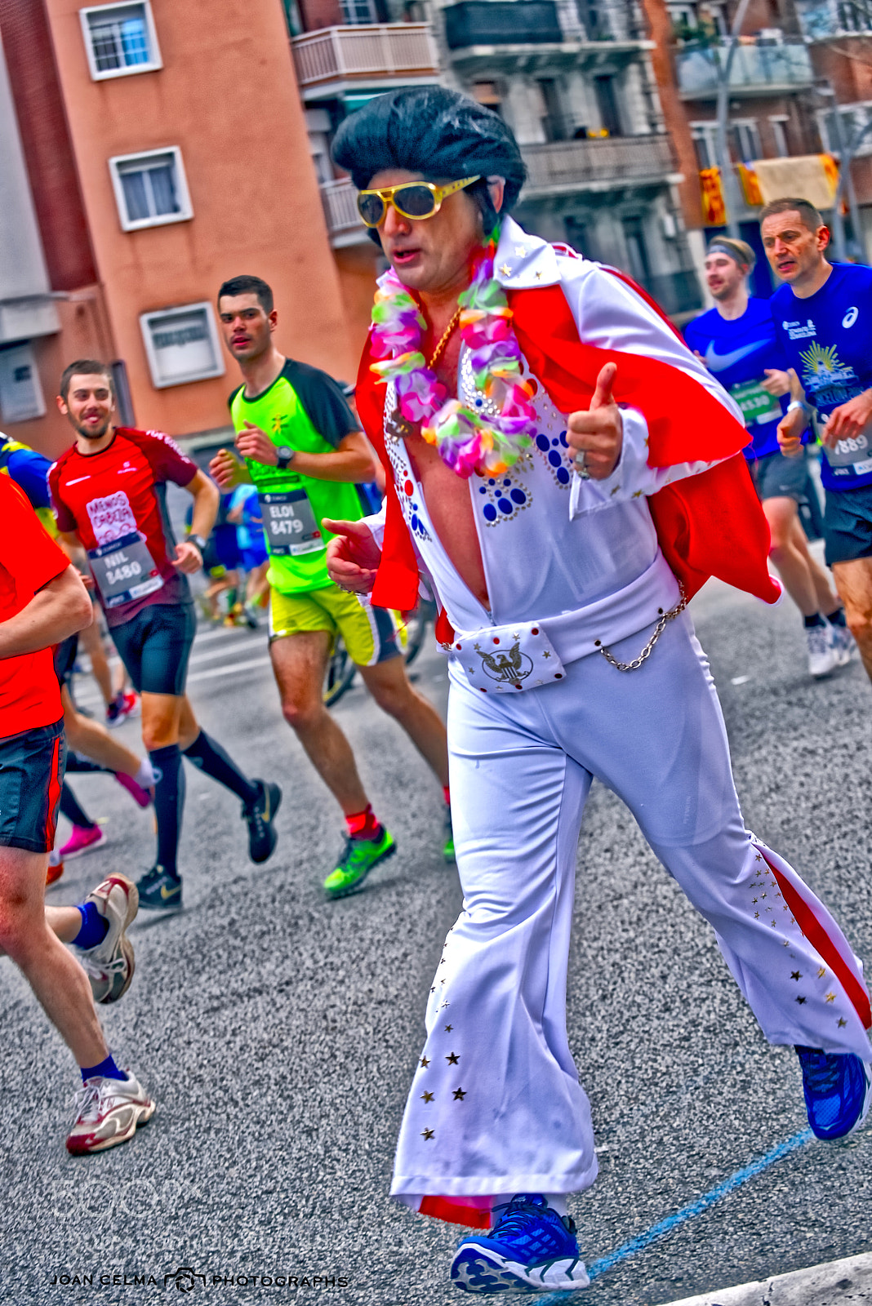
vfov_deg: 26.0
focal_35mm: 78
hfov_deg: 17.5
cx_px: 436
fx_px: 2831
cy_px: 653
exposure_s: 1/400
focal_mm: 78
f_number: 5.6
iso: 100
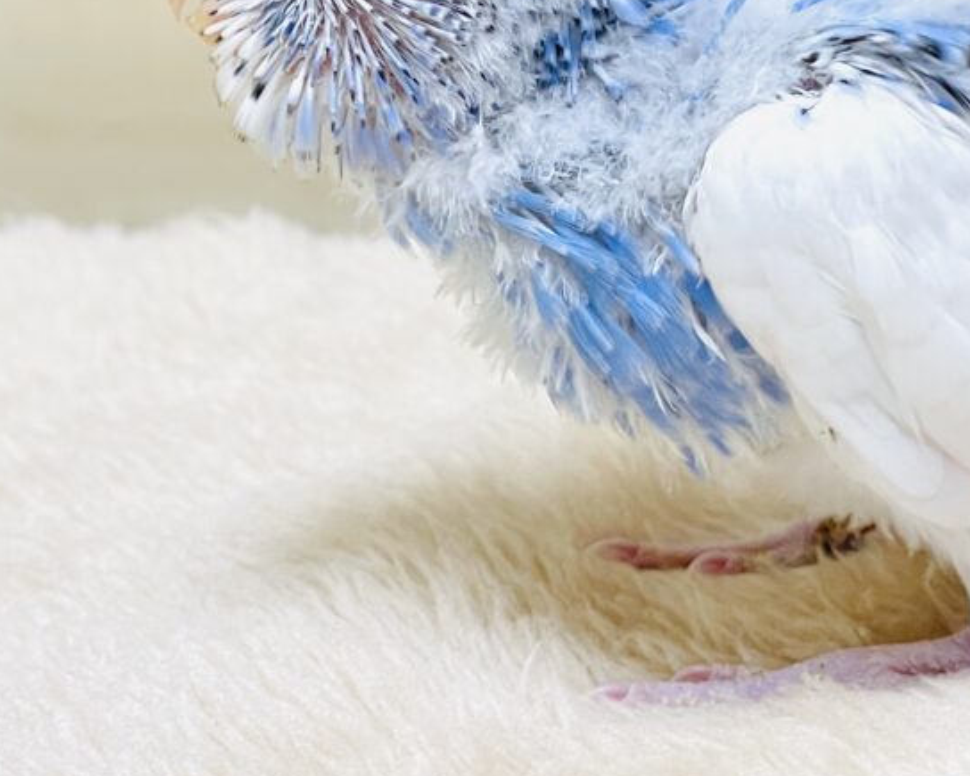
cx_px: 688
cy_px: 191
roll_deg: +1.9
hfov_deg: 17.1
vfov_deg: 13.7
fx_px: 3215
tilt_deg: -15.8
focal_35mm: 112
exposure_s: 1/99
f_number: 2
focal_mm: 6
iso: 100
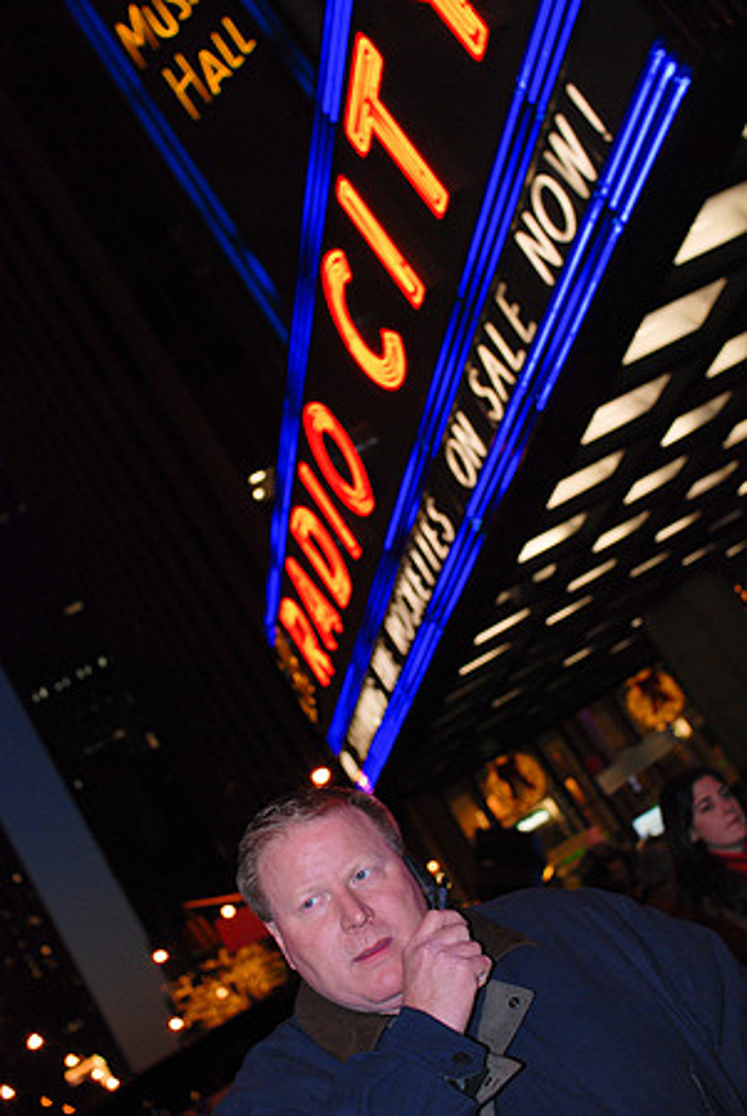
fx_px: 1397
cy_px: 558
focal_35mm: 45
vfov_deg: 43.6
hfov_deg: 29.9
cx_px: 374
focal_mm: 30
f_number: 4
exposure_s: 1/160
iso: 400
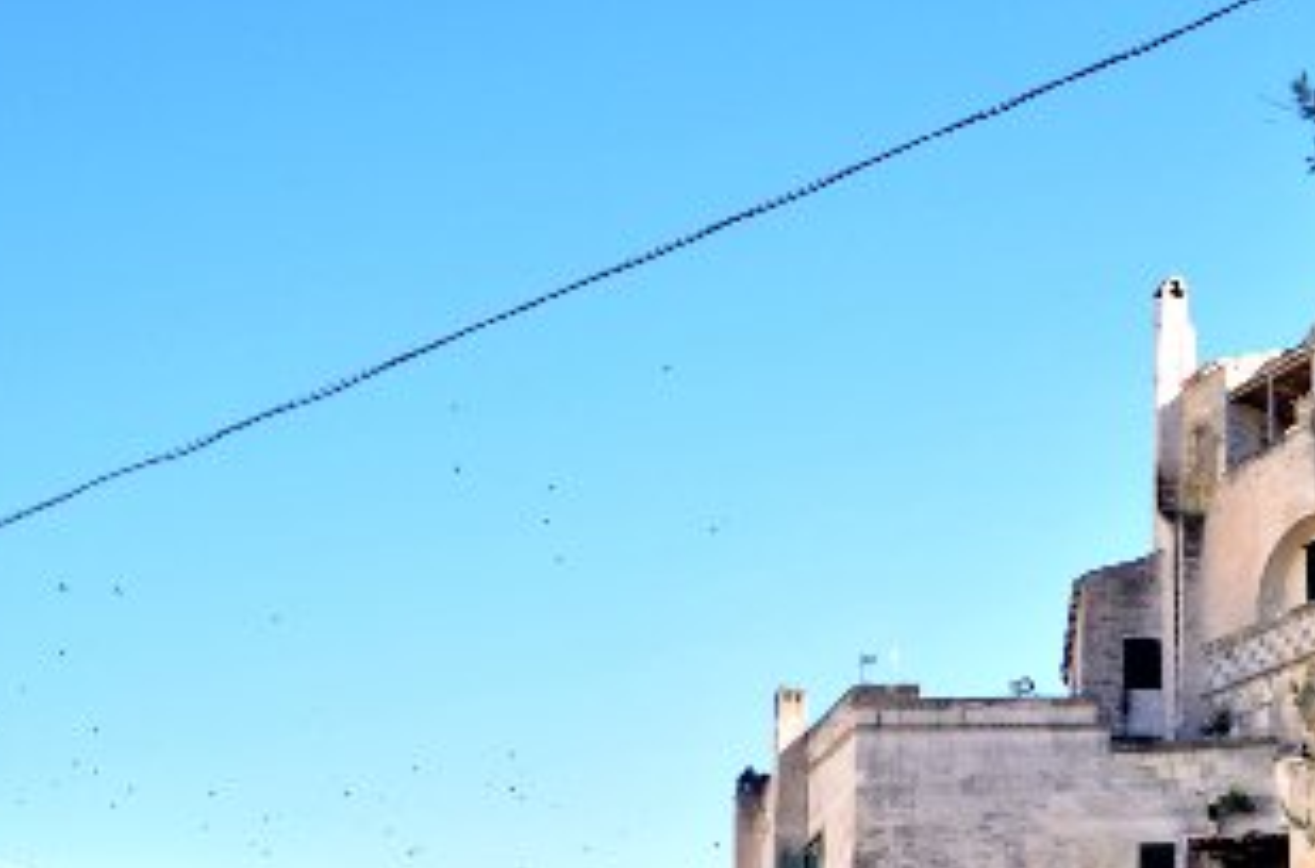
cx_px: 1366
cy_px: 915
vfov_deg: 18.7
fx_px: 2549
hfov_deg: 27.0
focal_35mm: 70
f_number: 3.5
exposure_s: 1/200
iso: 200
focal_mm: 18
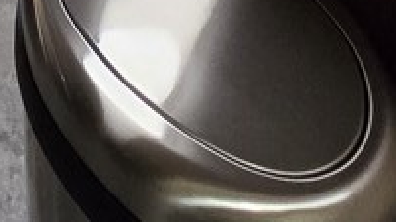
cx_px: -262
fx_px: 756
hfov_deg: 21.9
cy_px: -752
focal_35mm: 72
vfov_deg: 7.3
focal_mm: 2.2
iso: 200
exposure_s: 1/60
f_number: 2.2
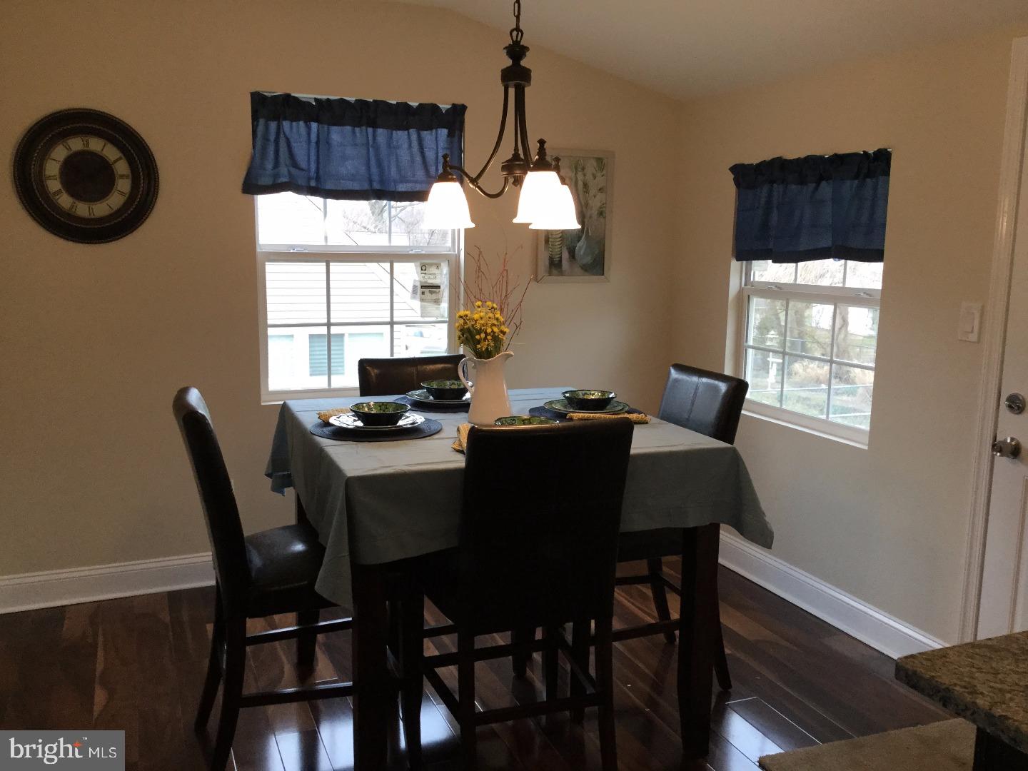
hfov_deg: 58.4
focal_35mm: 31
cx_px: 514
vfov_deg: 45.4
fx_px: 921
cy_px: 386
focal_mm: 3.3
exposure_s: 1/30
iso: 32
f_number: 2.4
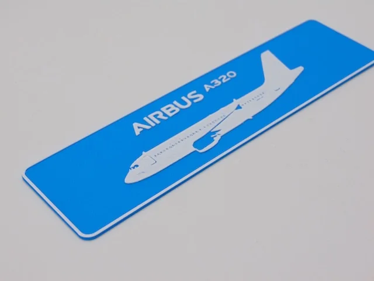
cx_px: 187
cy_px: 140
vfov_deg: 24.4
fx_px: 648
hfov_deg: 32.2
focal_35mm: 60
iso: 80
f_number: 3.6
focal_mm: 10.8
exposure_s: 1/80
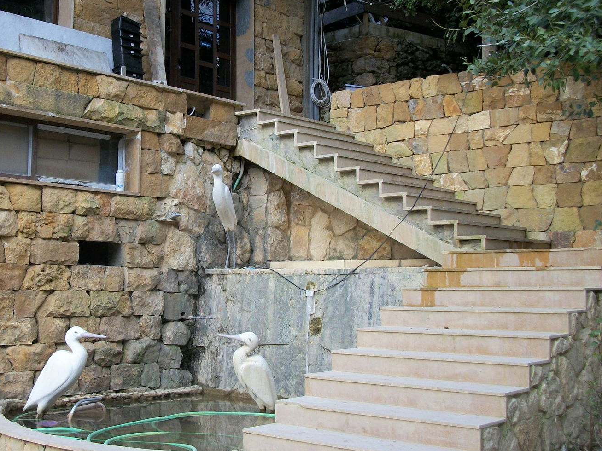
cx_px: 190
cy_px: 232
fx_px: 817
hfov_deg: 39.8
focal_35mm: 47
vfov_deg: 30.9
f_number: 2.9
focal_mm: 5.7
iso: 80
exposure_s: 1/160
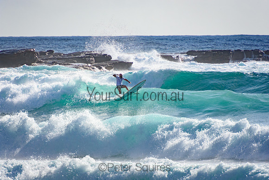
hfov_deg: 3.4
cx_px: 134
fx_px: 4484
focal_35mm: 600
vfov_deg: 2.3
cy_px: 90
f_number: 5.6
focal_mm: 400
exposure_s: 1/2000
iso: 250
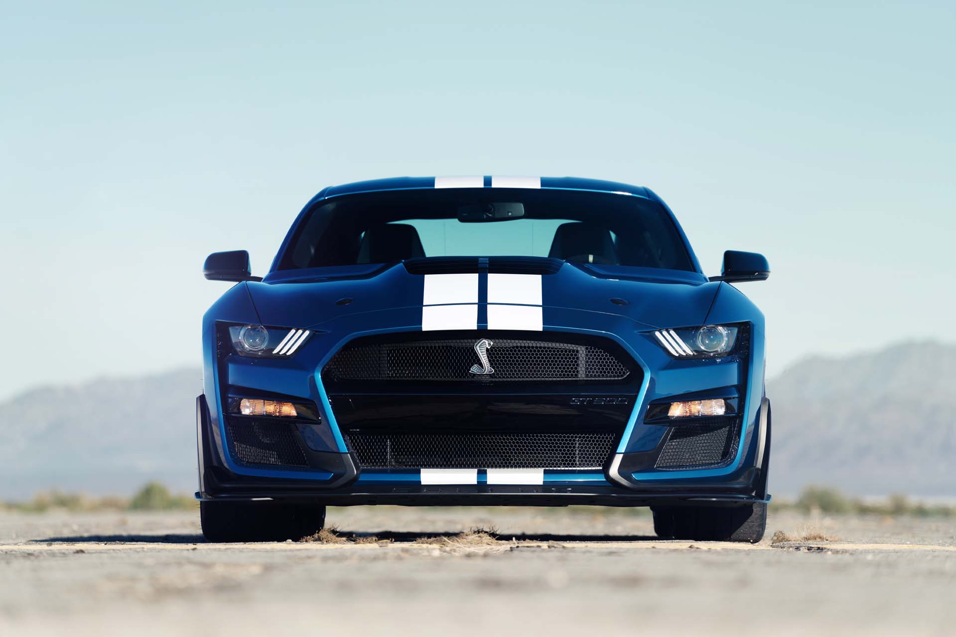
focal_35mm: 200
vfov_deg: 6.9
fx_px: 5312
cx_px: 478
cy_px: 318
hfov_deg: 10.3
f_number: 4.5
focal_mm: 200
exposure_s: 1/125
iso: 100
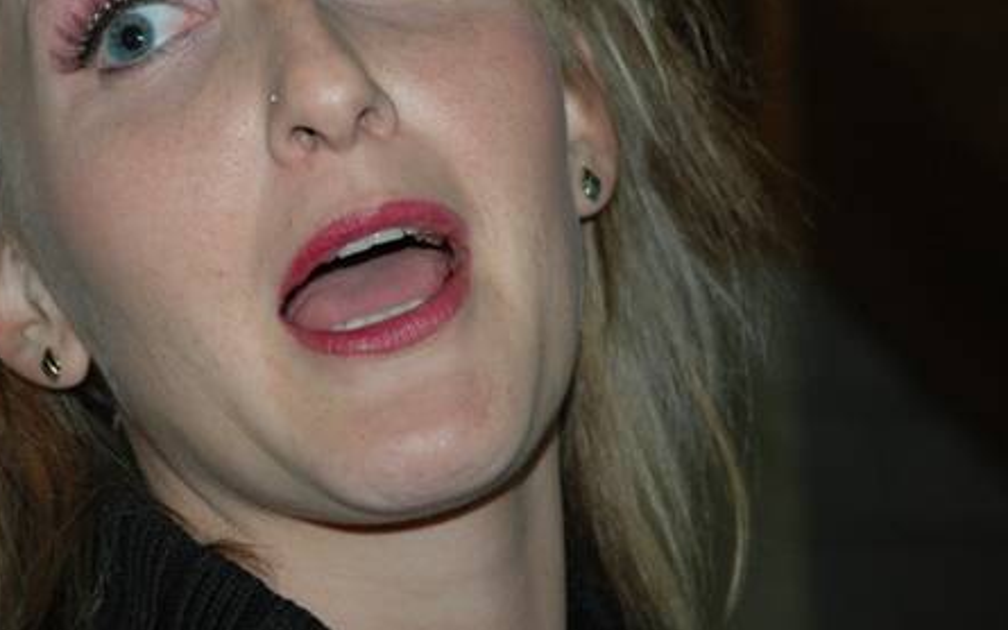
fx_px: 4230
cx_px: 365
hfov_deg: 13.6
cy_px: 152
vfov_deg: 8.5
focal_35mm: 154
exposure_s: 1/60
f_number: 4.5
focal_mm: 70
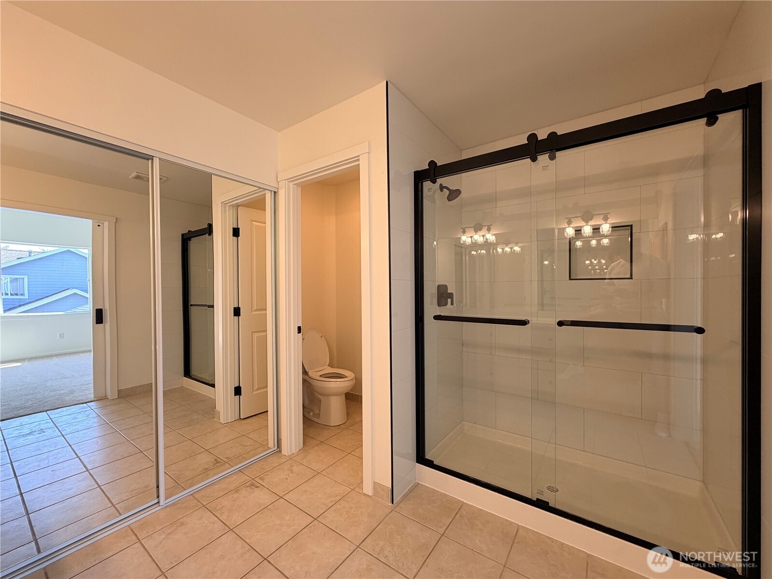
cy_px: 290
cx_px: 386
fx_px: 312
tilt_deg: -0.1
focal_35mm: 14
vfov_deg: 85.7
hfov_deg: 102.1
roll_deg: +0.7
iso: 125
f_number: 2.2
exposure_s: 1/120
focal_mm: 2.22
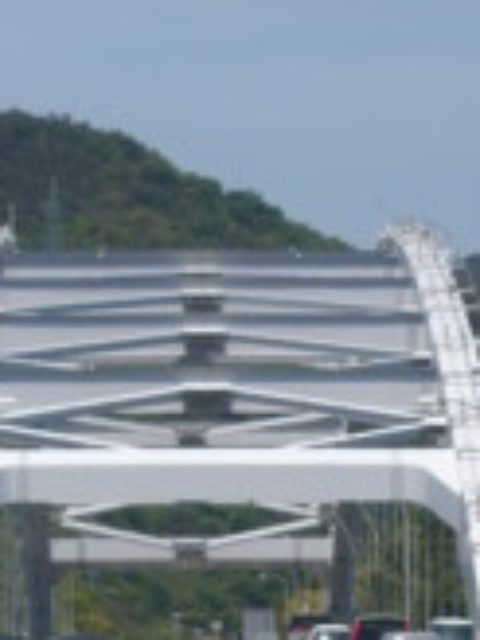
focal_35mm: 288
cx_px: 195
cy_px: 823
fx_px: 5325
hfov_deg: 5.2
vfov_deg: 6.8
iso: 64
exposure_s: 1/176
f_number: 9.3
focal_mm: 17.1
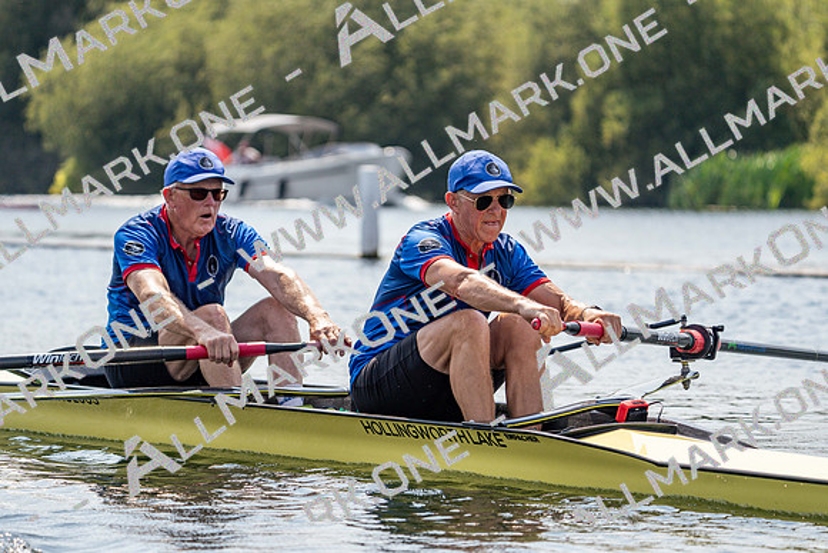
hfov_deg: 10.3
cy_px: 276
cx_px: 414
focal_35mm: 200
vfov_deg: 6.9
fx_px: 4601
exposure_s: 1/1600
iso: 200
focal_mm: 200
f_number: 5.6
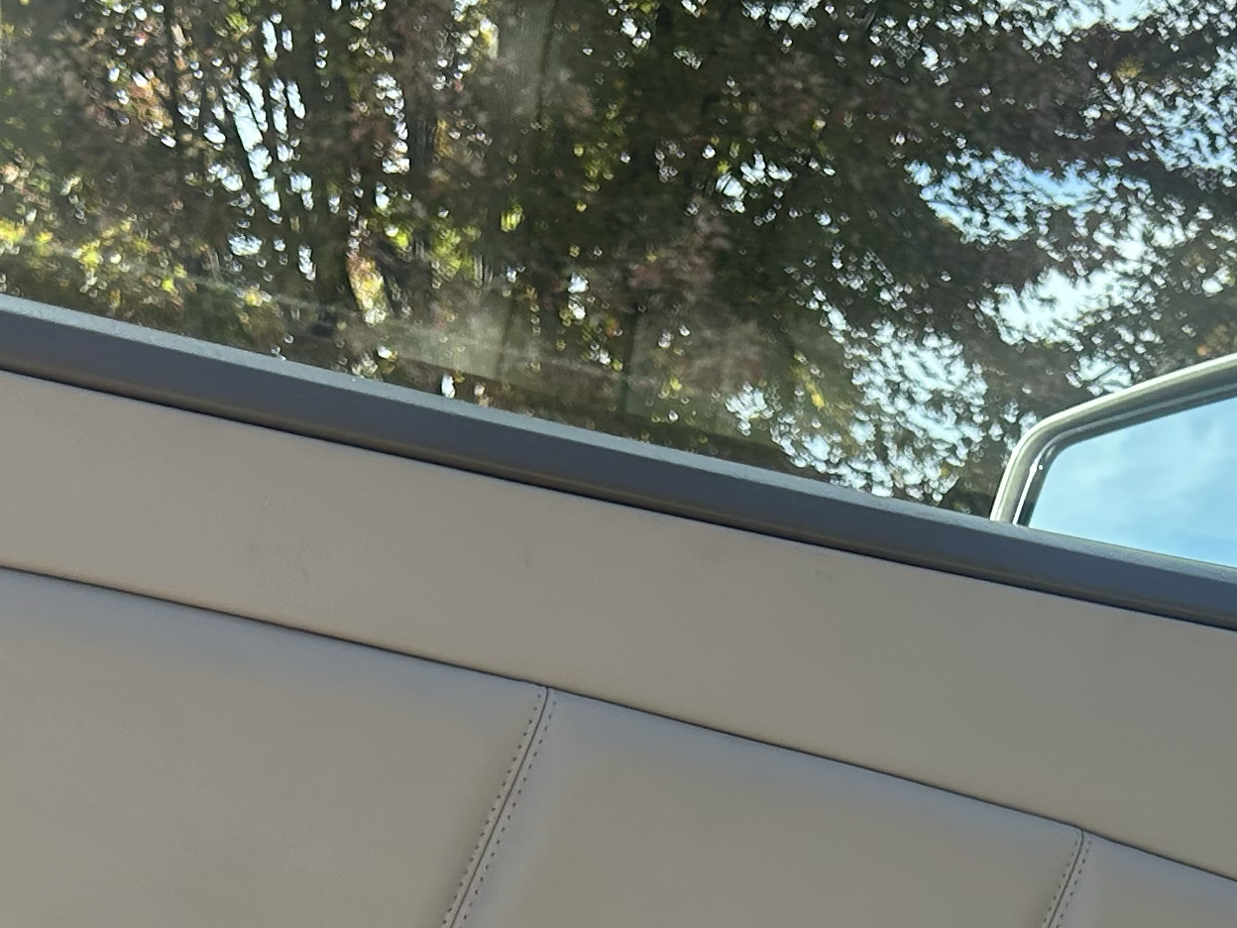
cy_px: 1349
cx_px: 882
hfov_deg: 23.1
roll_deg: +1.1
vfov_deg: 16.2
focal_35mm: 84
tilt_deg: -5.4
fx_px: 3002
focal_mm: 5.7
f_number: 1.5
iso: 50
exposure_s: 1/728
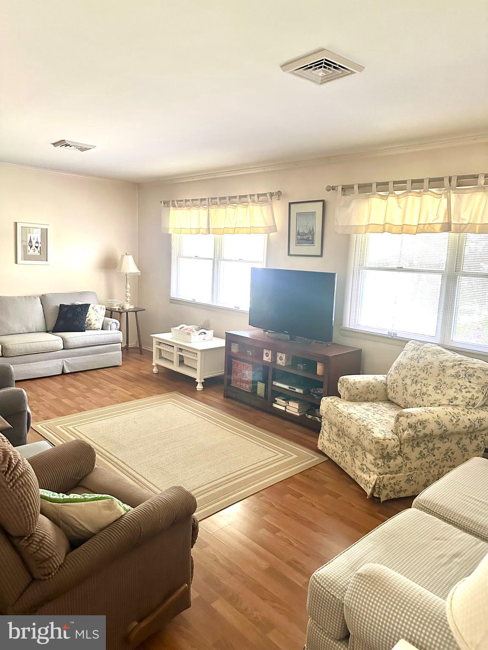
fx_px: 451
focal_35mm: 24
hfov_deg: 56.8
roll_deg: -3.2
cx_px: 244
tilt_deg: -8.4
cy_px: 325
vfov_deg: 71.6
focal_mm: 6.86
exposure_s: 1/60
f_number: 1.78
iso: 640
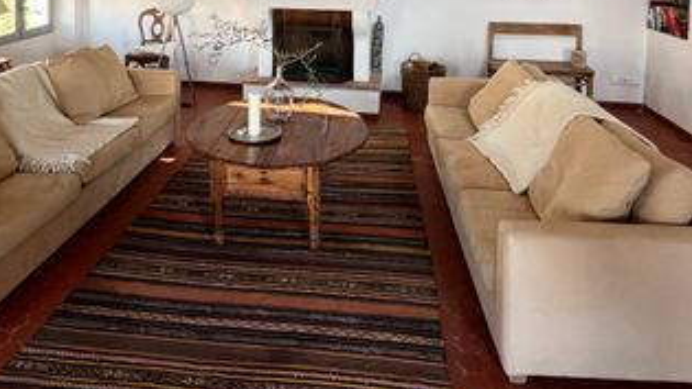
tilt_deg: -3.0
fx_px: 495
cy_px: -33
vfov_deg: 36.6
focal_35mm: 27
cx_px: 334
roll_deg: -1.0
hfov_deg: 69.9
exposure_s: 1/99
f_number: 1.8
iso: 100
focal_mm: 1.57
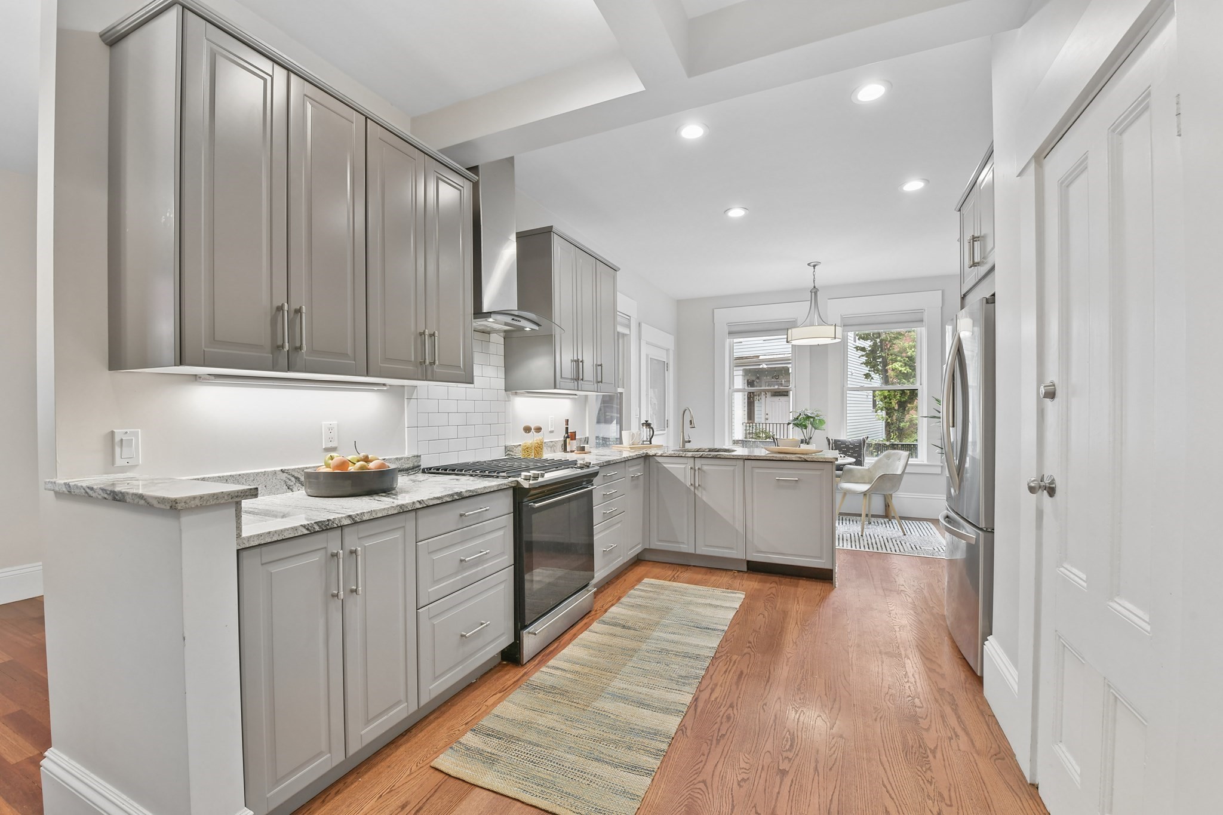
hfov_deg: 104.3
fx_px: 476
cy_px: 408
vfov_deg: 81.2
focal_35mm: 14
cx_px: 612
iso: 640
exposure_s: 1/13
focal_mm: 14
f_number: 9
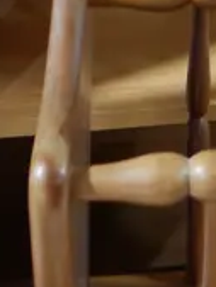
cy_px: -547
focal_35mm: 170
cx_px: 378
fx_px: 1413
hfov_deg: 8.4
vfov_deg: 9.4
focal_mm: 14
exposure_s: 1/60
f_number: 4
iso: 1250
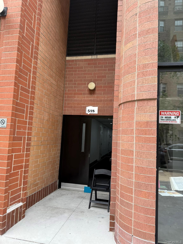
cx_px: 92
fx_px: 169
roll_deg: -2.2
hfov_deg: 56.8
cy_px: 122
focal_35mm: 24
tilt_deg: +5.9
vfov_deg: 71.6
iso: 64
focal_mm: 6.76
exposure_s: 1/206
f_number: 1.78
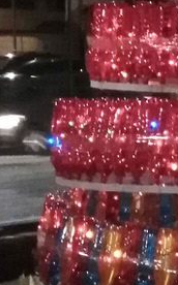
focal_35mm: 144
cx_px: 425
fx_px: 1120
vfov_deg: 14.4
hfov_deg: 8.3
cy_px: 229
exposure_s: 1/14.3
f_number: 2.2
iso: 3200
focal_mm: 3.83
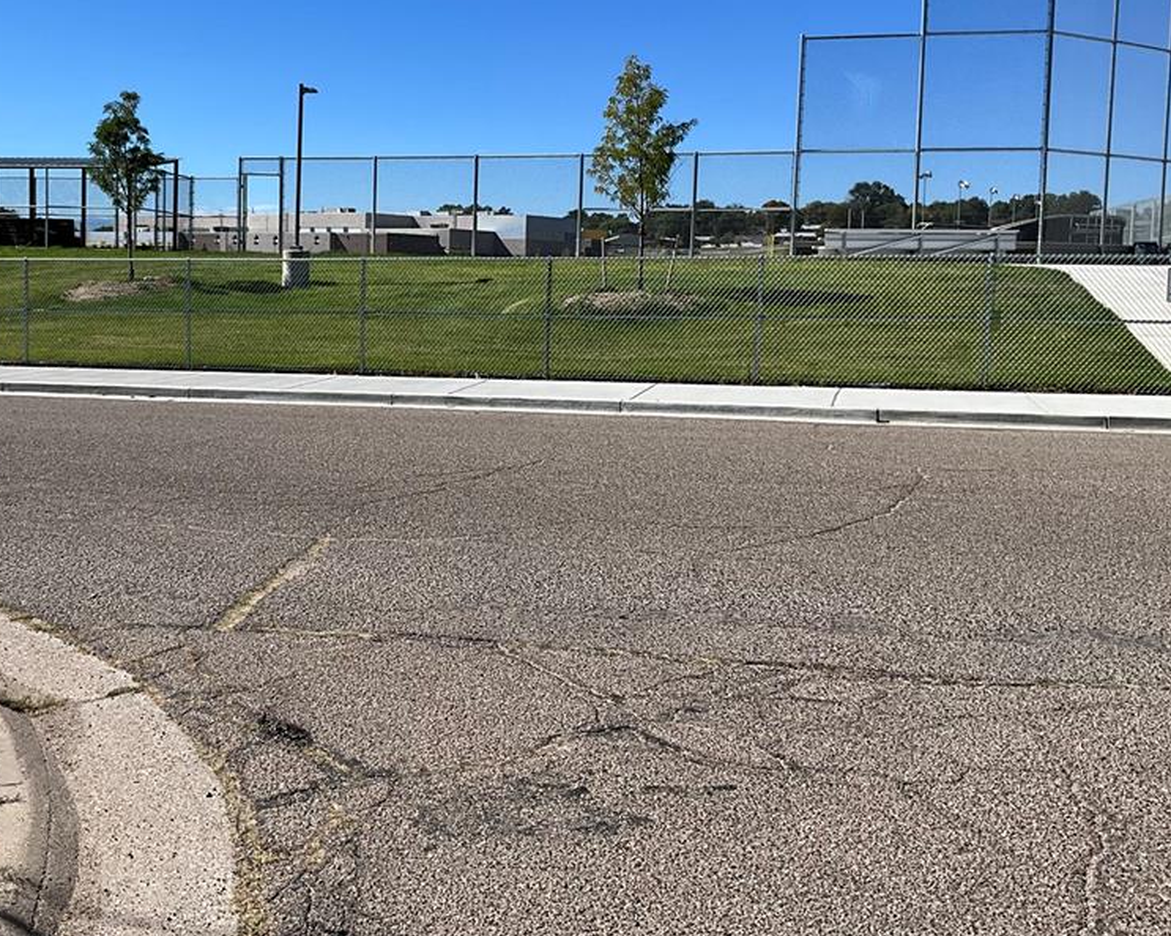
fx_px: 1351
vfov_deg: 38.0
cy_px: 370
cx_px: 405
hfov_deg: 46.2
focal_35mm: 39
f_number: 1.8
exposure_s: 1/2538
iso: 25
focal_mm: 3
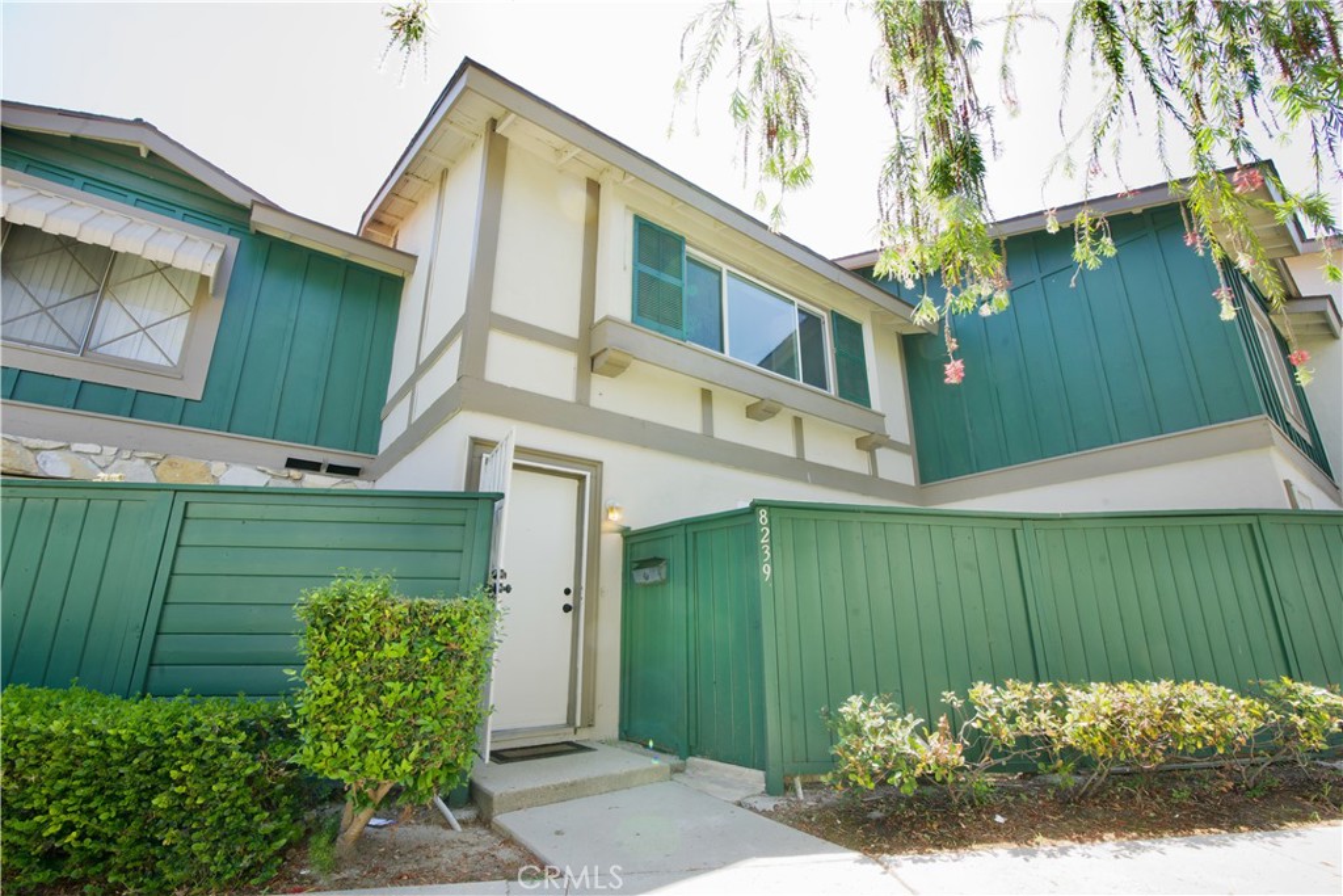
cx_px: 672
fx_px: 597
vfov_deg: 73.8
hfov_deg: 96.7
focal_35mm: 16
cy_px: 448
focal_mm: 16
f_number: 14
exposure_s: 1/40
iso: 640
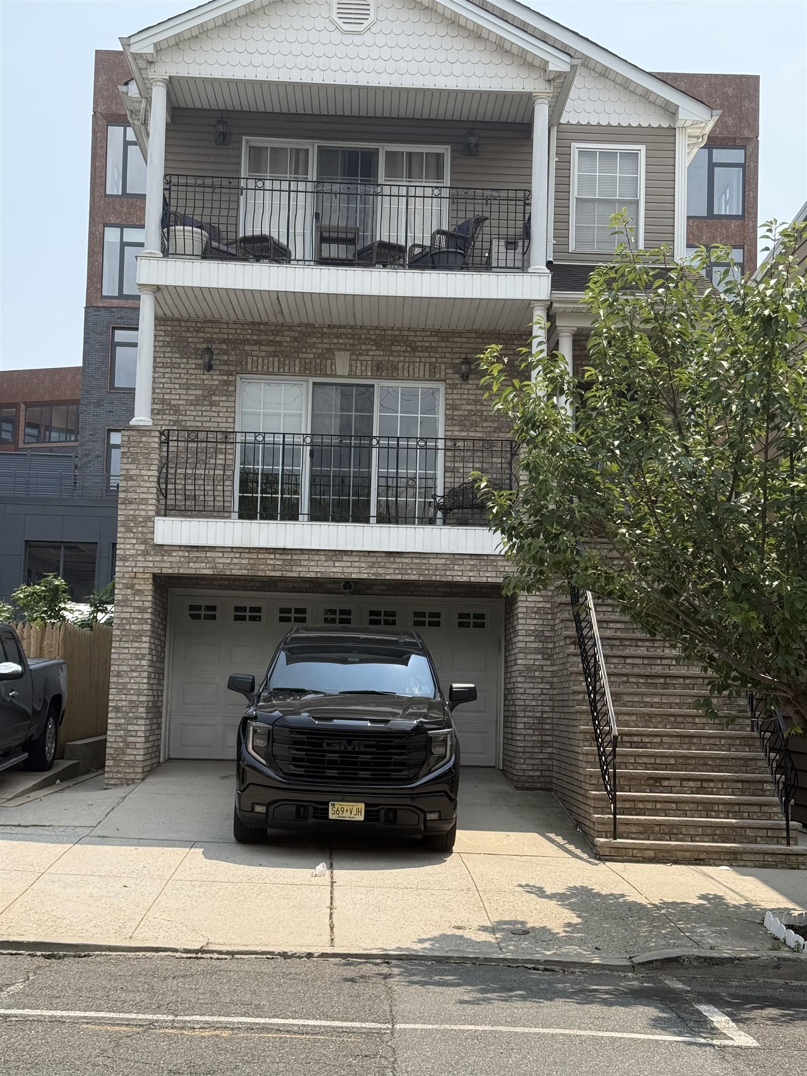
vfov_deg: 39.7
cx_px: 404
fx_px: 1492
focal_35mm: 48
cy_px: 538
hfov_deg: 30.3
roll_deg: -1.3
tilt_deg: +6.9
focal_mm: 6.76
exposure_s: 1/4098
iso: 100
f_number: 1.78
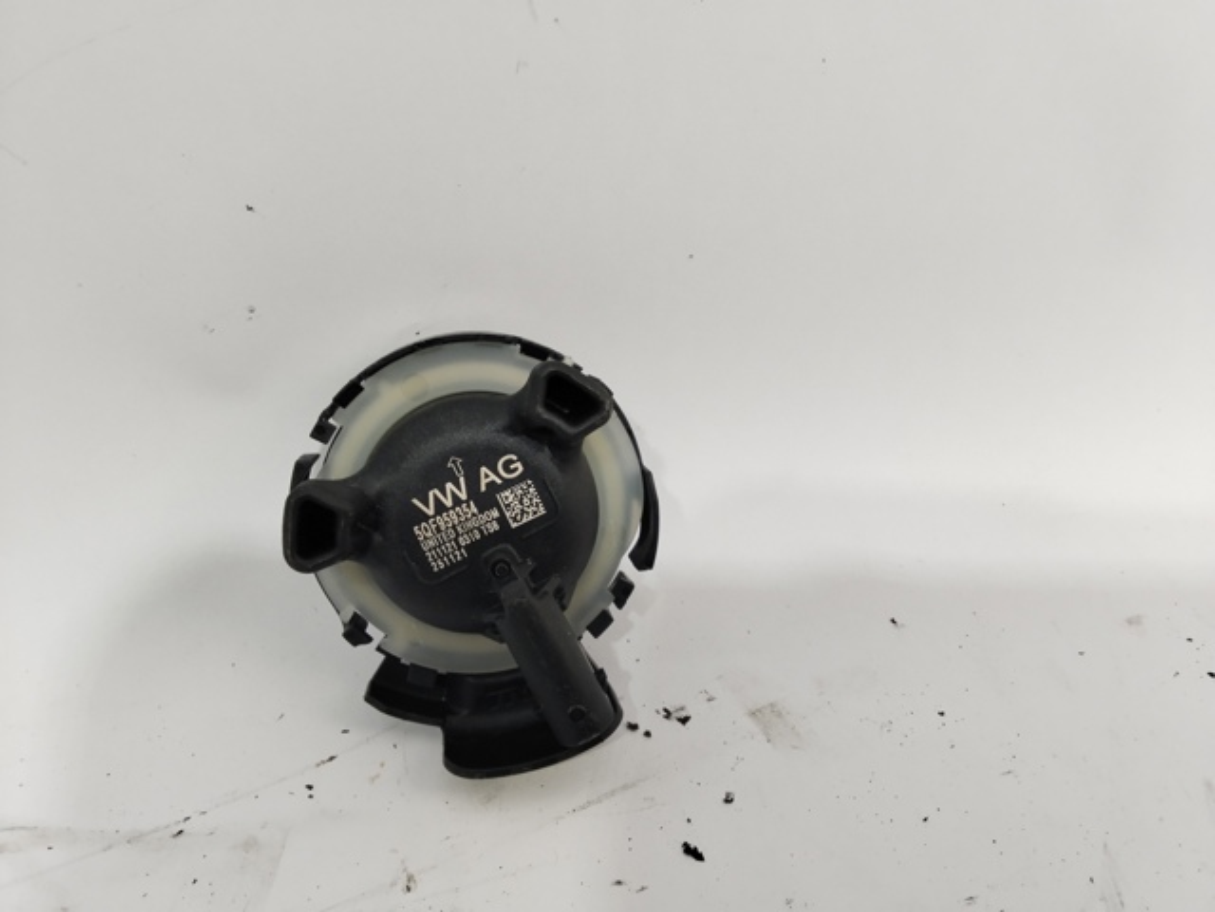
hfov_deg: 67.3
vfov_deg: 53.1
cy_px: 456
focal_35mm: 26
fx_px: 913
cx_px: 608
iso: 67
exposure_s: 1/120
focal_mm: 2.78
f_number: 2
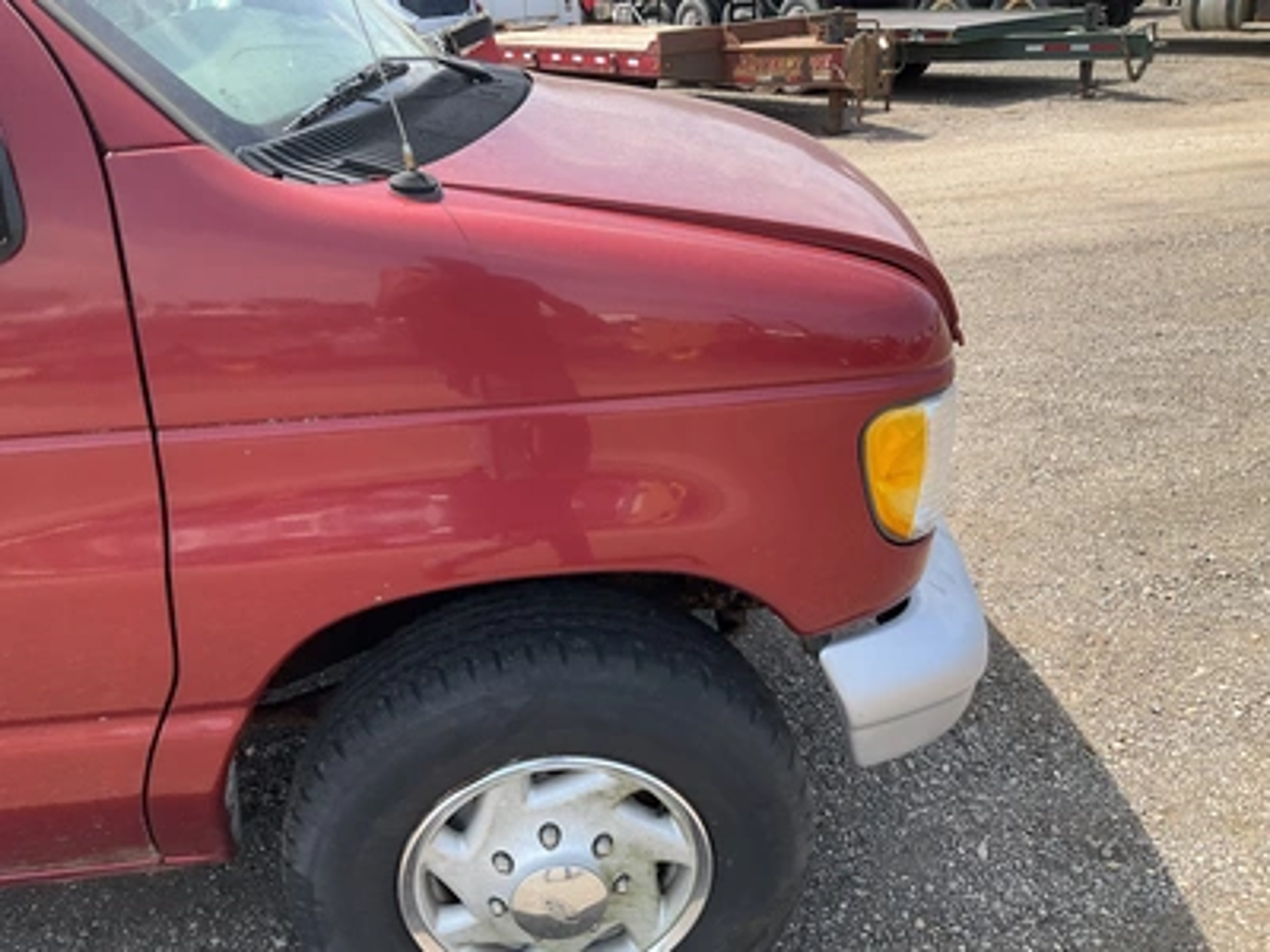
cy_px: 476
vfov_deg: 48.2
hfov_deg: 61.7
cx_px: 635
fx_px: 1064
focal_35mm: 29
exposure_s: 1/635
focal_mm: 3
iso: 25
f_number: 1.8
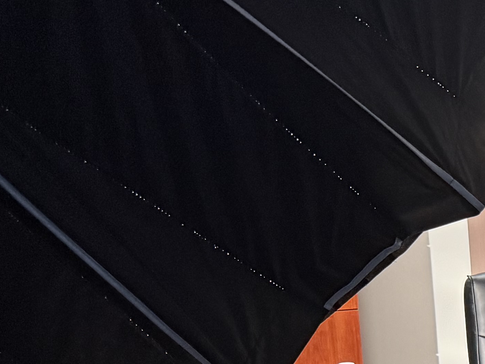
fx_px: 1359
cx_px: 896
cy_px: 392
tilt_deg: -13.4
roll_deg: -0.7
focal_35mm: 97
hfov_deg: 16.6
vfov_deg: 14.9
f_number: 1.78
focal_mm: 6.76
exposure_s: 1/60
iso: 320
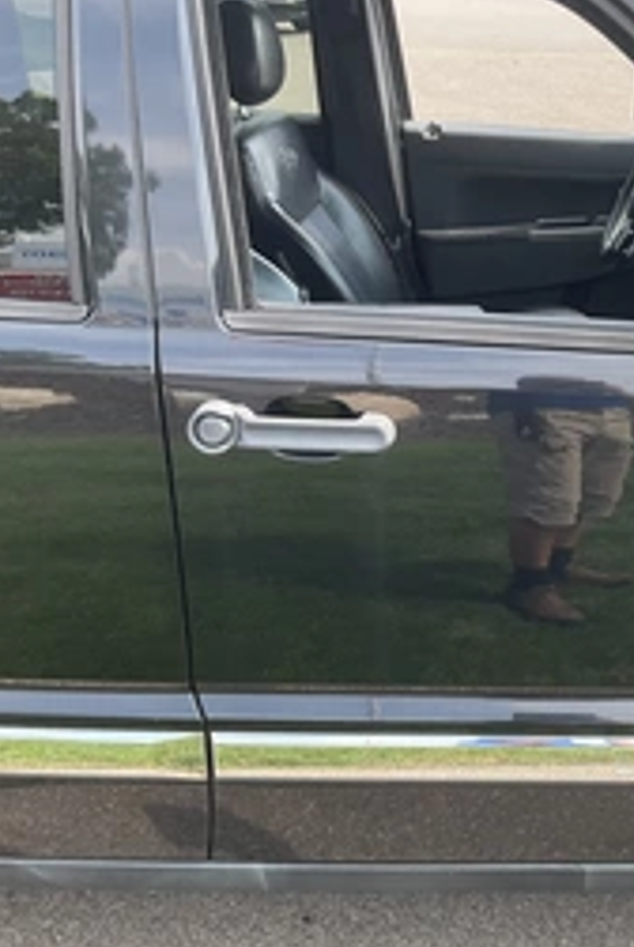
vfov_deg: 41.1
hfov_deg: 26.9
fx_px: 1264
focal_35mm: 48
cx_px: 600
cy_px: 445
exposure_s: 1/294
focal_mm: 3
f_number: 1.8
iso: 25
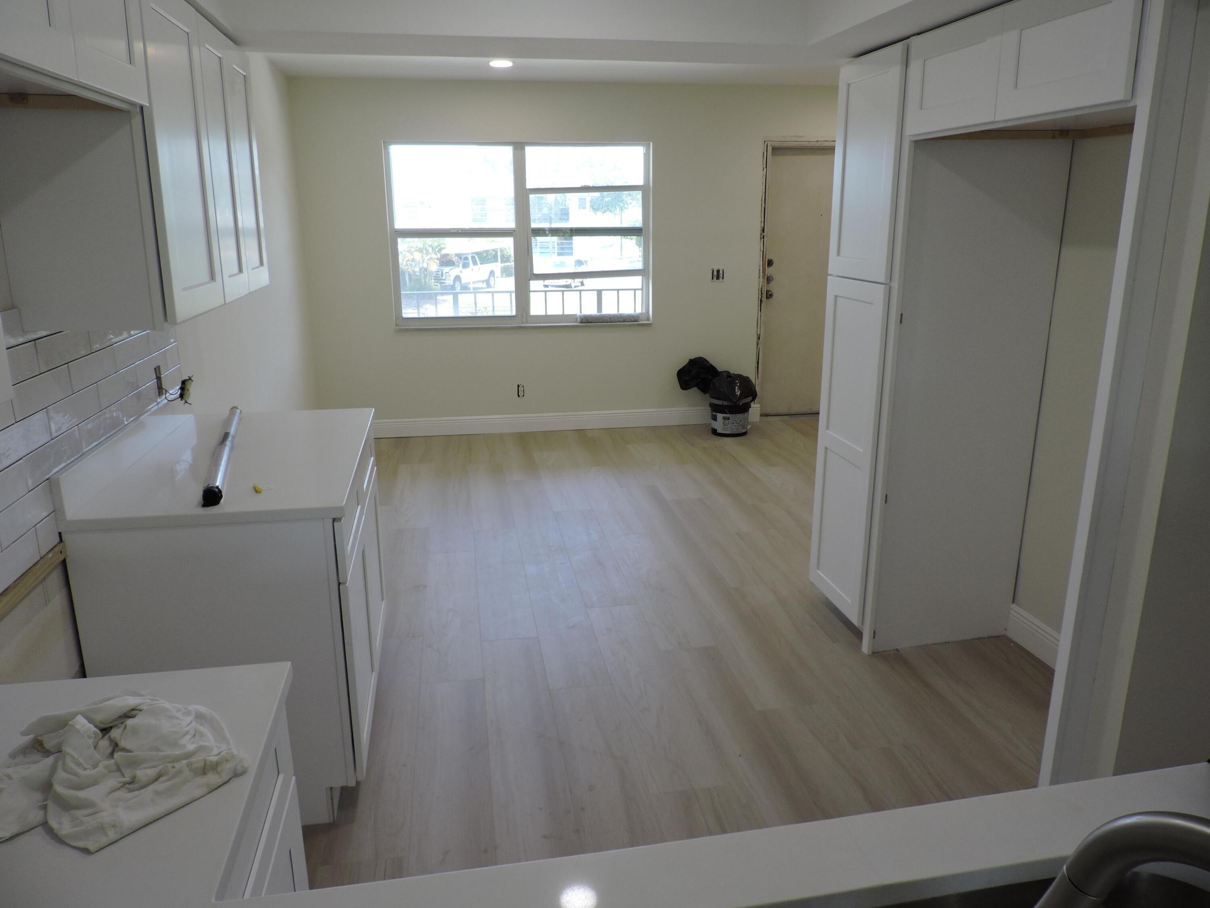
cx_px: 605
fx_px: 839
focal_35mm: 24
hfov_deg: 71.6
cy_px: 454
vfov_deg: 56.8
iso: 100
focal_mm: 4.3
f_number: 3
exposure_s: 1/60
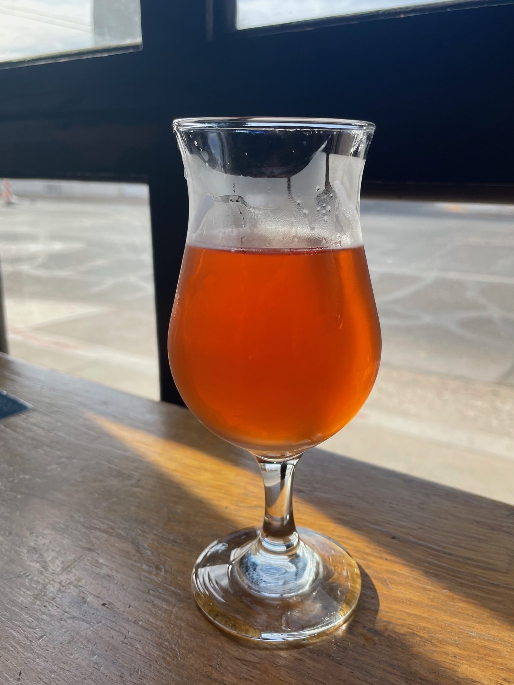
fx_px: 574
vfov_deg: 61.6
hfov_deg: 48.2
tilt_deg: -15.9
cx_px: 283
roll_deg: -1.3
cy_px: 343
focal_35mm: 29
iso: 32
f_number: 1.6
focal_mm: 4.2
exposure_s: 1/796
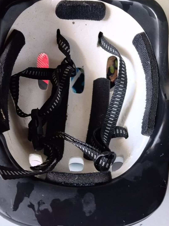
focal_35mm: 36
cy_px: 118
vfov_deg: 51.3
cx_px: 87
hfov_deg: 39.7
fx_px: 234
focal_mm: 4.22
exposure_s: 1/25
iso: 250
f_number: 1.8
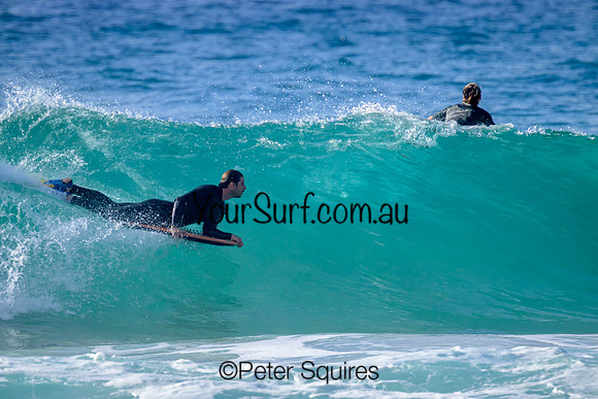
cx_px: 299
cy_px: 200
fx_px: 13291
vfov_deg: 1.7
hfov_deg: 2.6
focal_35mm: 800
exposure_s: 1/2000
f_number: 11
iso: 1250
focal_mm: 800
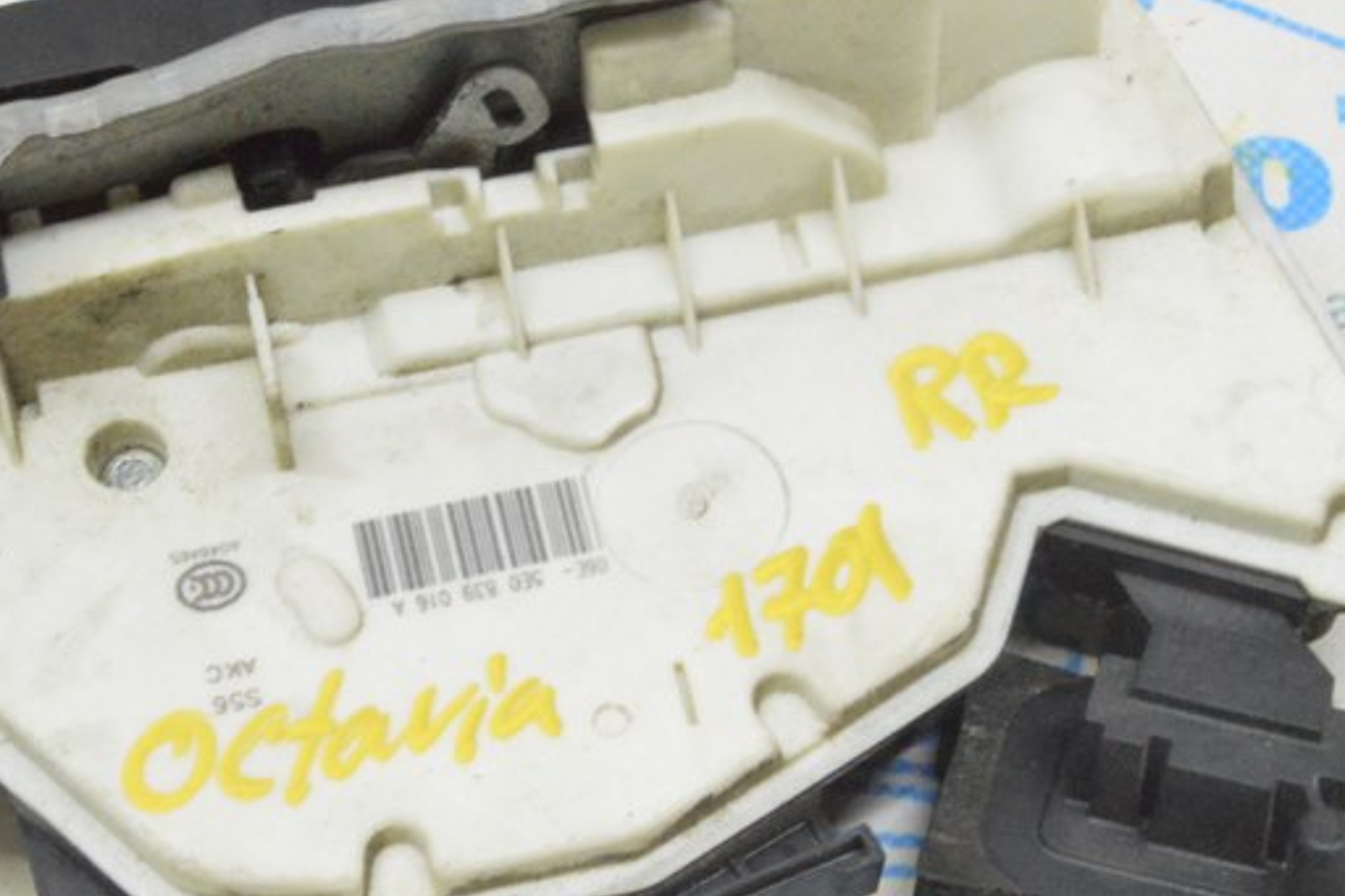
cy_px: 369
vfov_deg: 13.0
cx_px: 686
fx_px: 3921
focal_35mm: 105
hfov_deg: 19.5
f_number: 20
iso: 6400
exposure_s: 1/15
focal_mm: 35
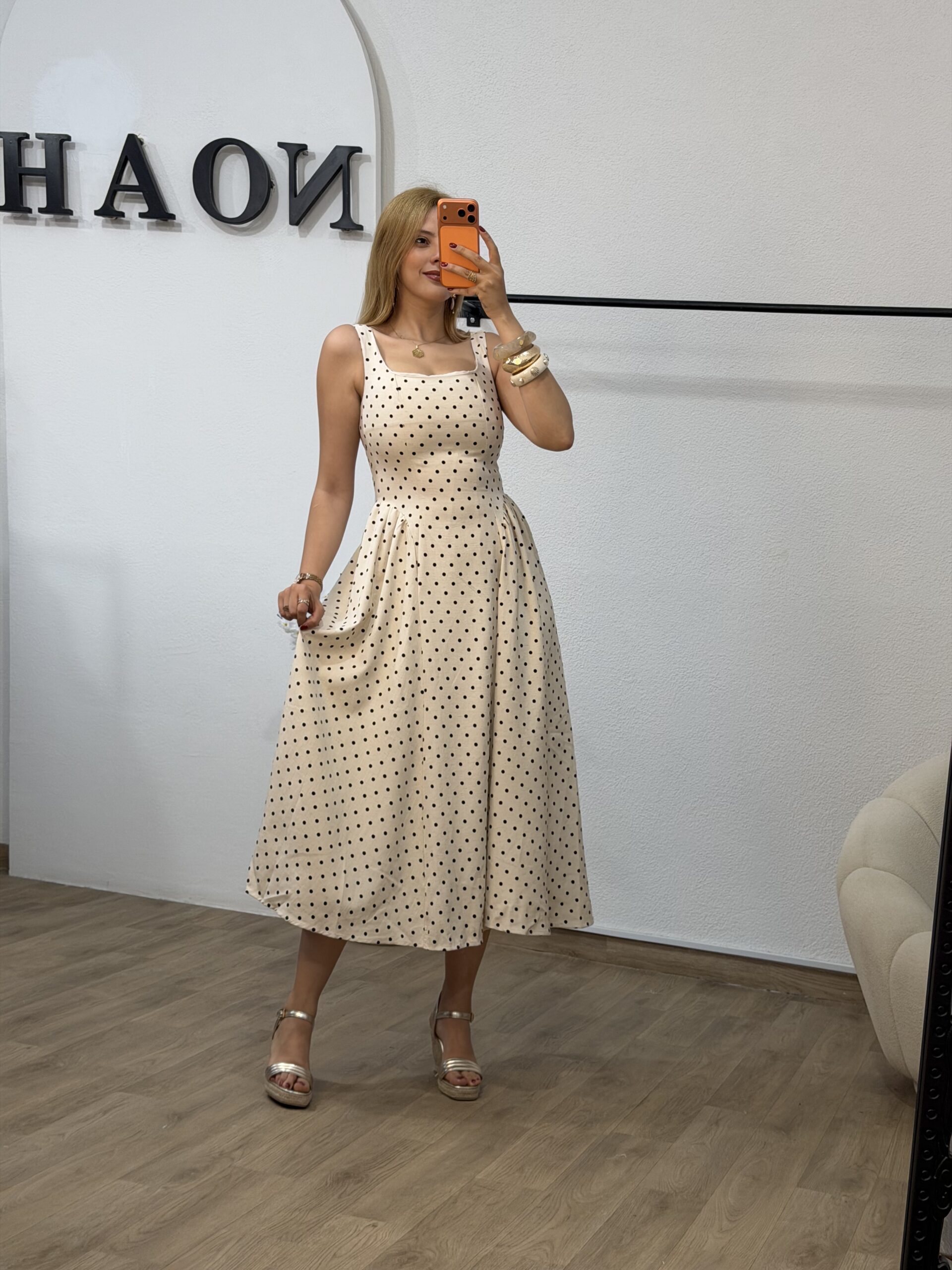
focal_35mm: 48
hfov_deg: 30.3
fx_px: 1760
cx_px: 476
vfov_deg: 39.7
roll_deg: -4.5
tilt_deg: -23.5
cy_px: 635
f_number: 1.78
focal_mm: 6.76
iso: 64
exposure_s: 1/96
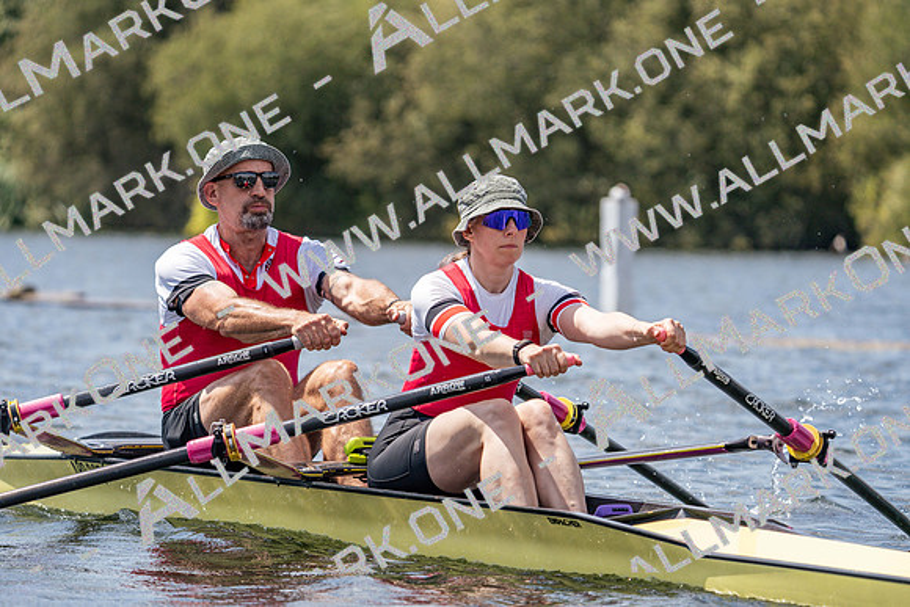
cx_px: 455
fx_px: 7003
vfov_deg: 5.0
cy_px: 304
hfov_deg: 7.4
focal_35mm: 277
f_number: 5.6
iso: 320
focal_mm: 277
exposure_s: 1/2000
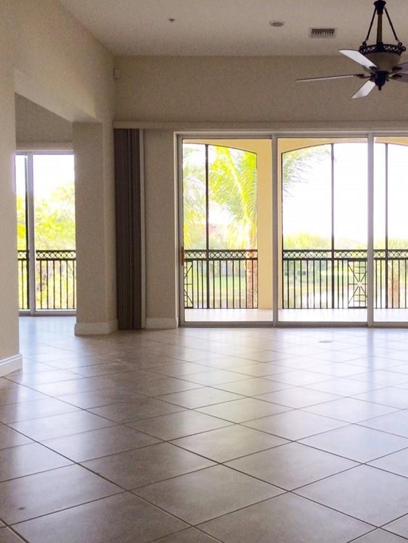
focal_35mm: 39
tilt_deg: -1.3
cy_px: 270
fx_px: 613
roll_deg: +0.8
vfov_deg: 47.9
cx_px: 301
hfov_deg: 36.1
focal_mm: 4.15
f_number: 2.2
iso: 32
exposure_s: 1/129
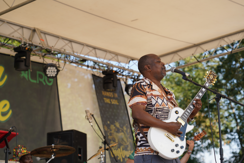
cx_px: 122
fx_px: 712
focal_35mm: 105
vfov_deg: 13.0
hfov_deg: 19.5
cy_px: 82
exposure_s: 1/250
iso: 100
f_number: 5
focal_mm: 105
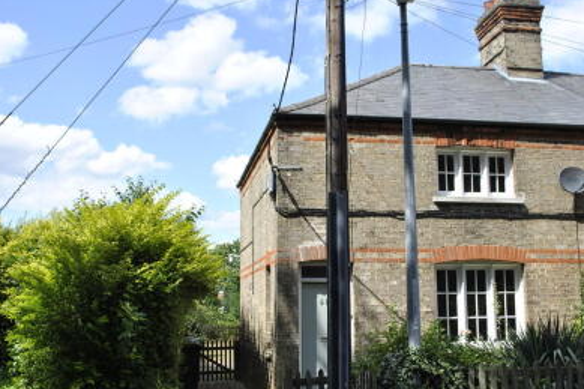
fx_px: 713
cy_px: 196
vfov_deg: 30.5
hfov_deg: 44.5
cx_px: 297
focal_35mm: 44
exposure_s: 1/250
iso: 100
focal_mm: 24
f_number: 8
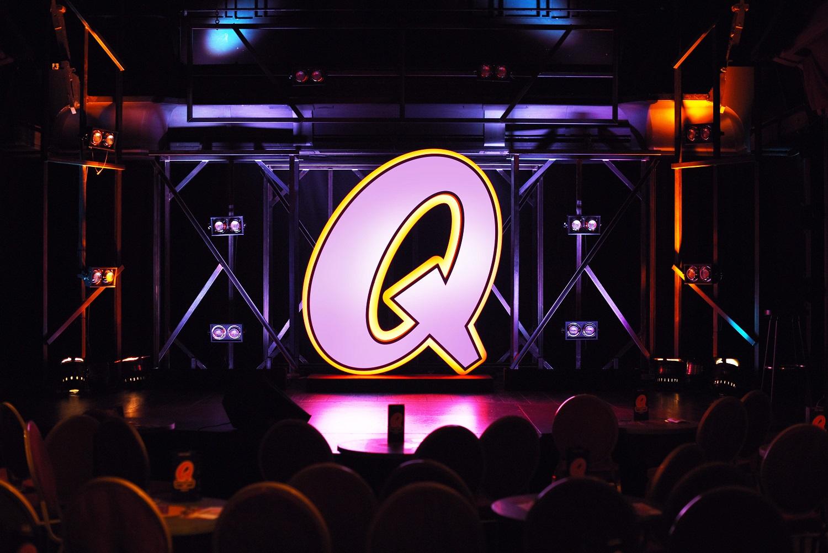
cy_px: 276
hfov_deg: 39.6
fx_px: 1150
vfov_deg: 27.0
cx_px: 414
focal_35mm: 50
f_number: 2.5
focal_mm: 50
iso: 100
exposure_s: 1/200
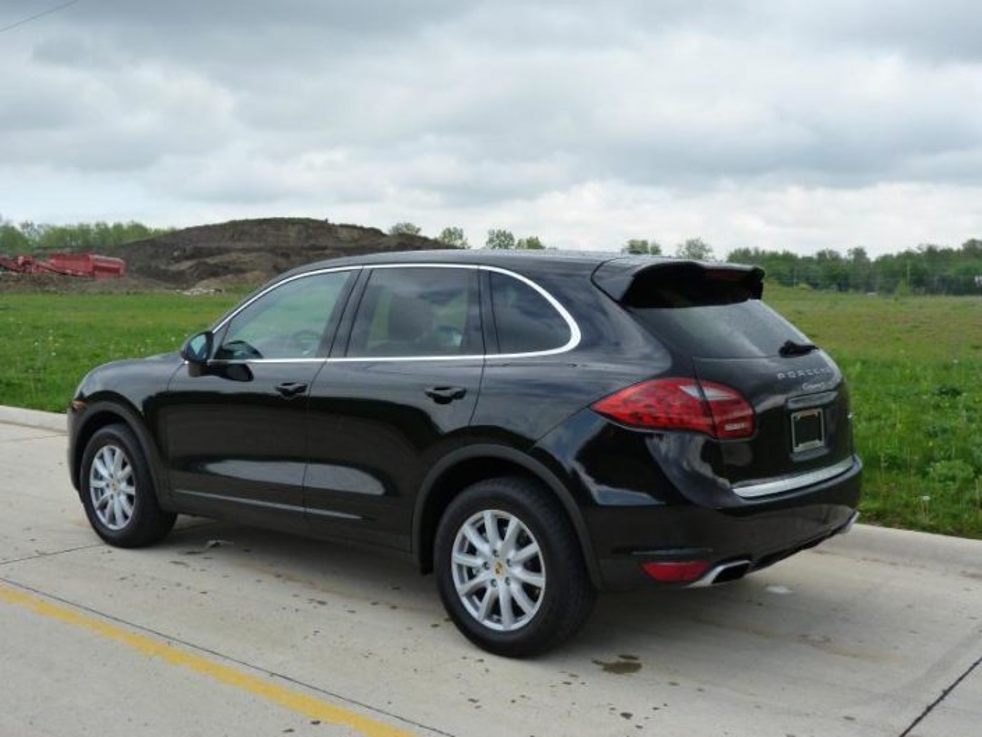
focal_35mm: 37
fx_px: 1050
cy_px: 368
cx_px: 491
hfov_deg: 50.1
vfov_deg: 38.7
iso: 125
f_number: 4.5
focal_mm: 6.7
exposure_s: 1/250
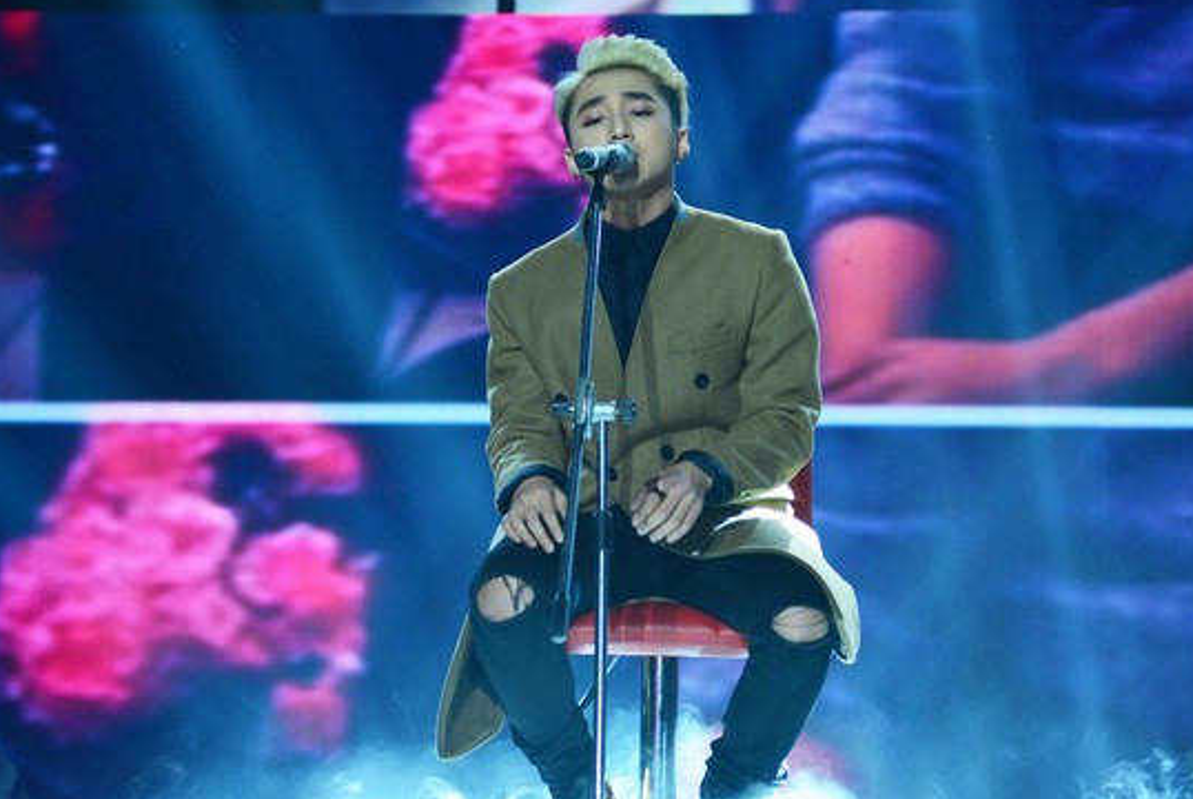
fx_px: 7398
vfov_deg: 6.2
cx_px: 659
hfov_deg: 9.2
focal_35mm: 223
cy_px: 361
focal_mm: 200
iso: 1000
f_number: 4
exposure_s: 1/200
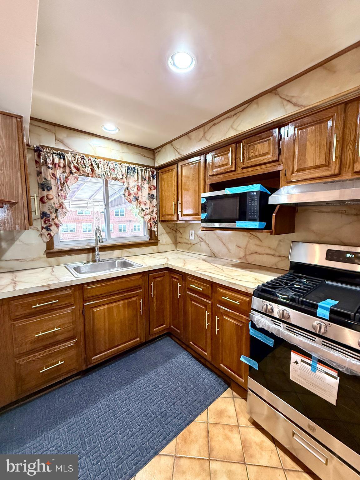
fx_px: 194
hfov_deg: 85.7
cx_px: 180
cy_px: 240
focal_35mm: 14
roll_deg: +0.4
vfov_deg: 102.1
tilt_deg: -5.8
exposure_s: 1/120
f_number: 2.2
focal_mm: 2.22
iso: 500
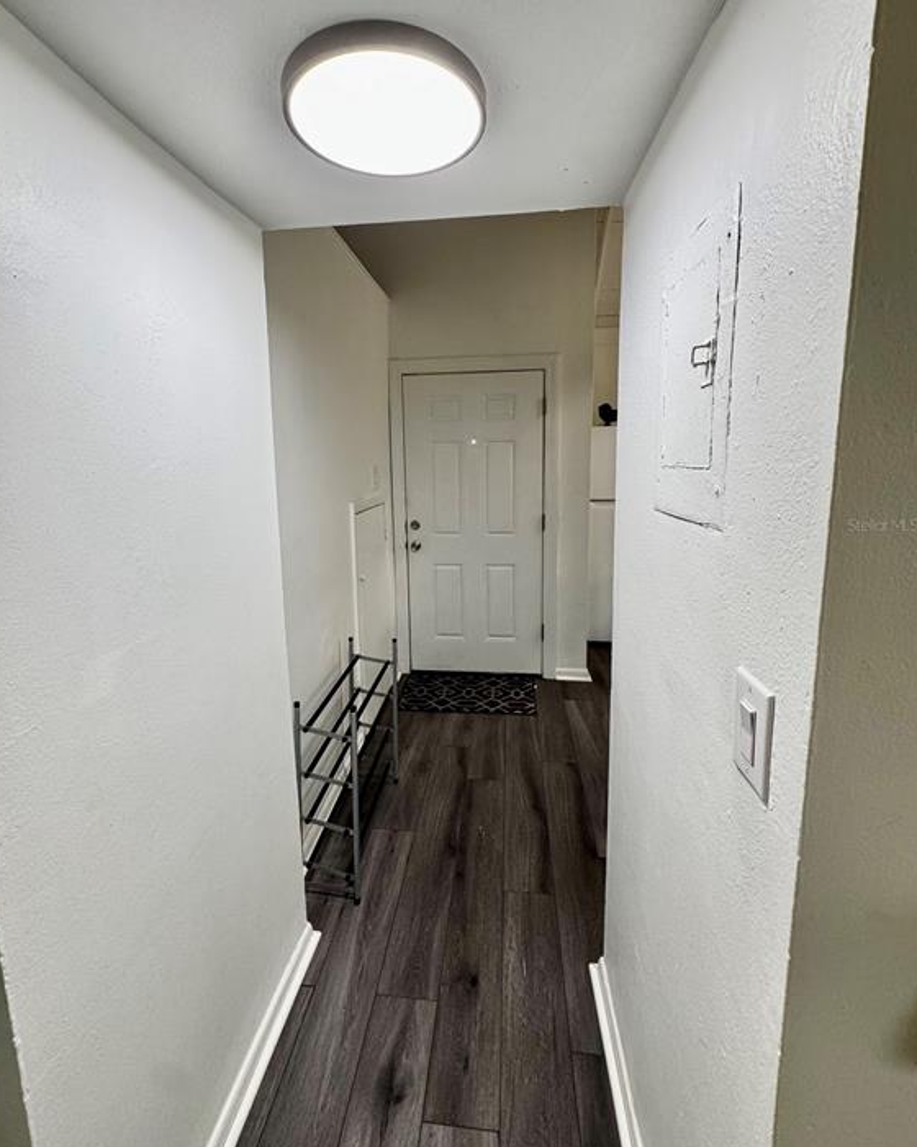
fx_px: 509
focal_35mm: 15
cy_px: 524
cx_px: 450
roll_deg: +0.6
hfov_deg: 84.0
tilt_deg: -6.2
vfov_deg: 96.6
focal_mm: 2.22
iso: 250
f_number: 2.2
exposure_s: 1/120
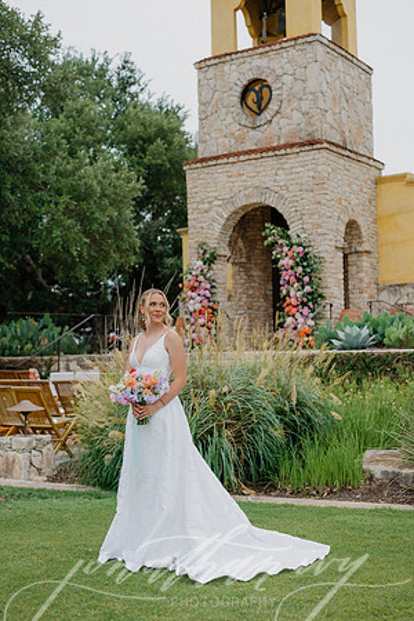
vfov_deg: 39.6
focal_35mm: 50
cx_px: 207
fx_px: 862
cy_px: 310
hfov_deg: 27.0
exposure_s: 1/800
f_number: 3.2
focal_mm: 50
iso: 80
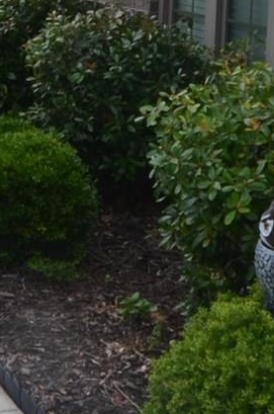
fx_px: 1042
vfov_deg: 22.2
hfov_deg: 15.0
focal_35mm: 91
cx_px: 171
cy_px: 77
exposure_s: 1/250
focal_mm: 11
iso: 200
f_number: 8
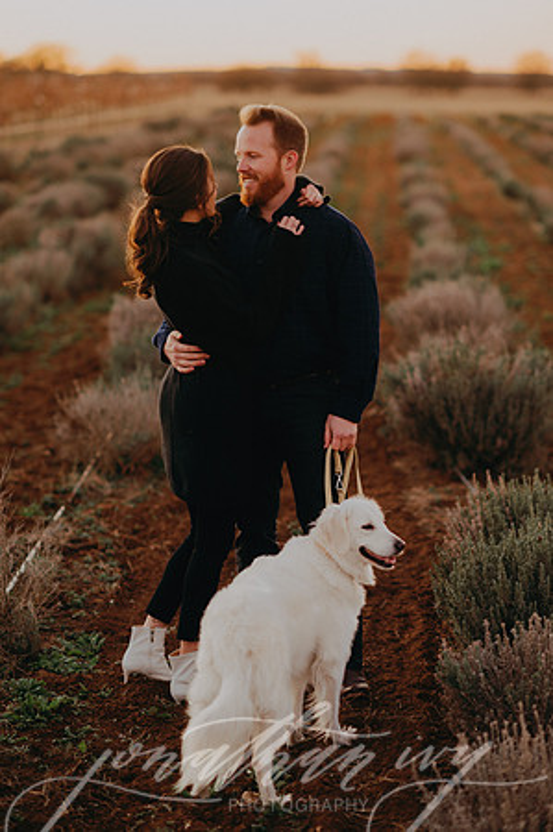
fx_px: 1963
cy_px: 416
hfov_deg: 16.0
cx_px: 276
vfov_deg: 23.9
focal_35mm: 85
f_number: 2
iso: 100
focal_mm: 85
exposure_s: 1/125
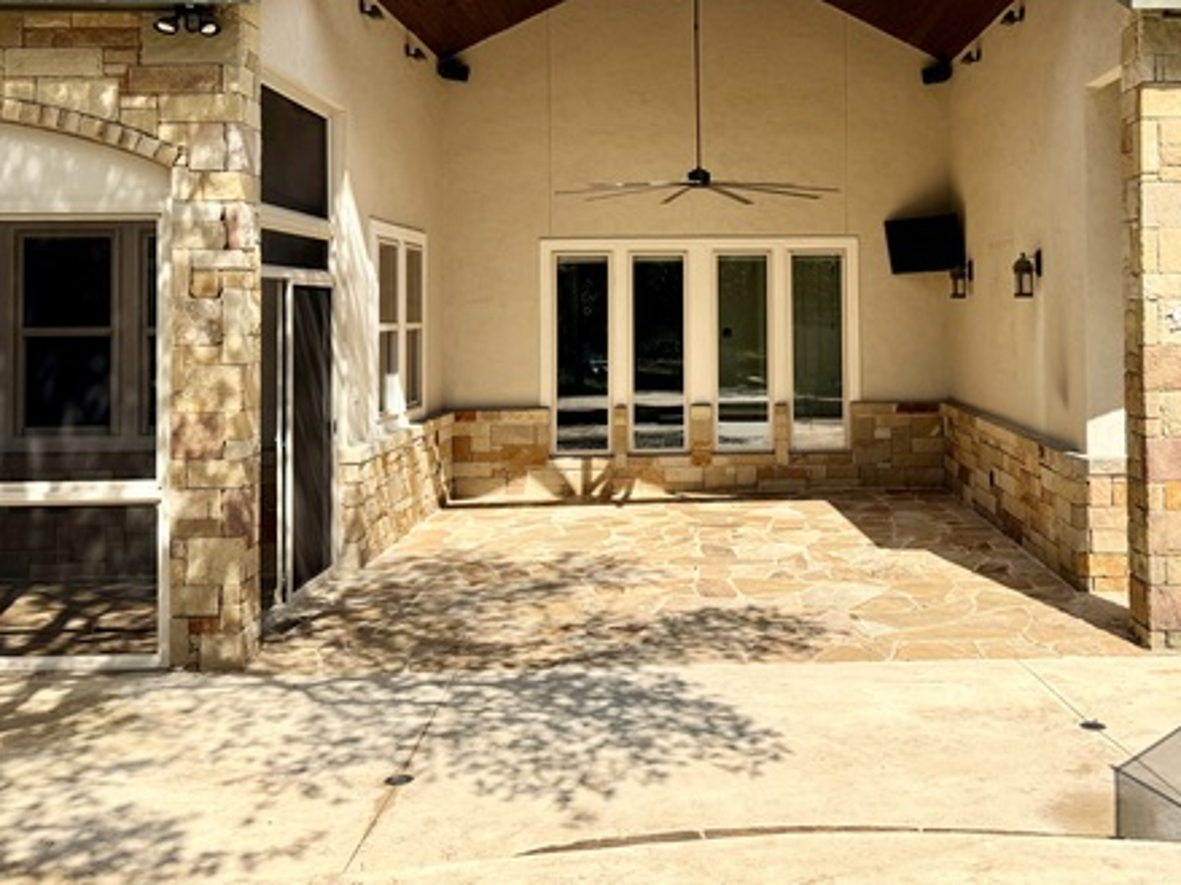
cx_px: 767
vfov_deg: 40.1
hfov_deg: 51.8
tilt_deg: +1.6
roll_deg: +0.3
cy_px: 277
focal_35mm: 35
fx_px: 1194
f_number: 1.78
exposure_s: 1/3584
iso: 80
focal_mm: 6.76
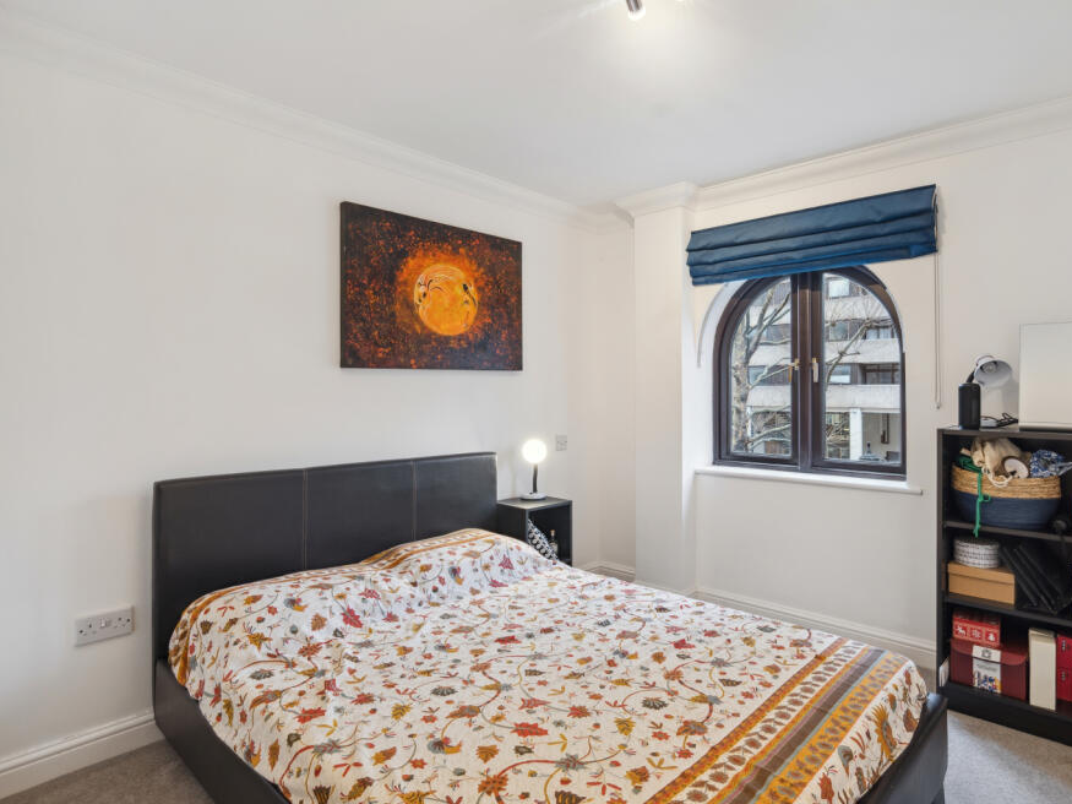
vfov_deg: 71.6
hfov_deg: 87.4
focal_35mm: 18
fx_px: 557
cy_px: 409
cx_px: 597
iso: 400
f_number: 11
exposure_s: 1/5
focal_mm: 16
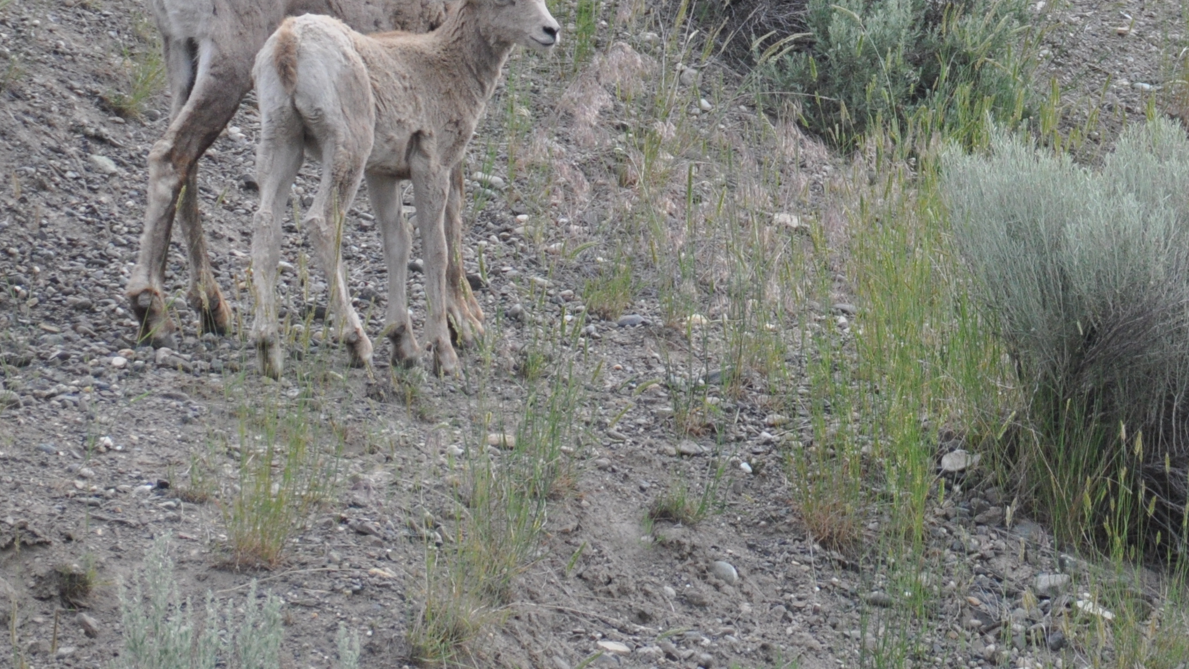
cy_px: -52
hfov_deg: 3.3
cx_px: 929
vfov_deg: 1.9
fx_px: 20651
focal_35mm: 655
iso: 800
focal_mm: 200
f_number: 5.6
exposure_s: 1/1250
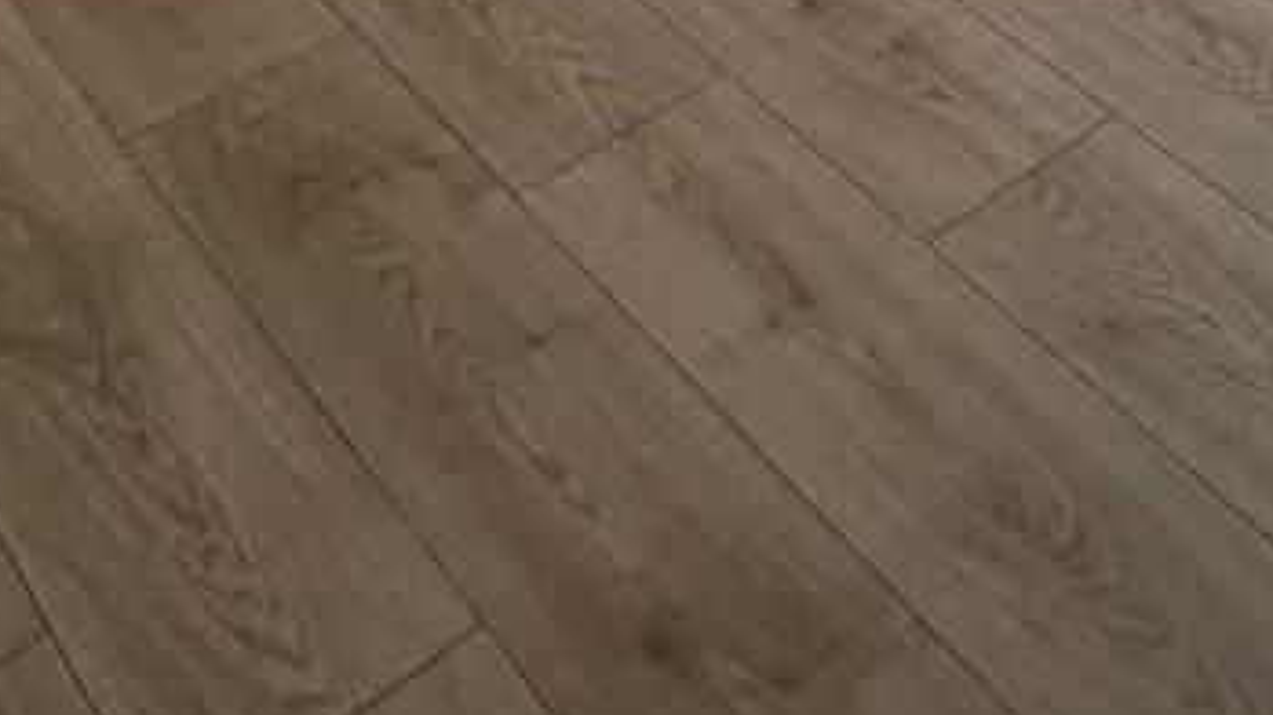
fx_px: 2362
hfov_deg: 26.0
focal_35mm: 70
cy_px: -1306
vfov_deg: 11.6
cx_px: 1634
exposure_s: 1/120
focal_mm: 2.22
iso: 320
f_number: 2.2
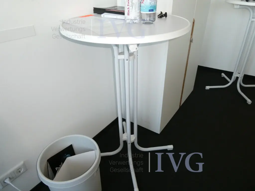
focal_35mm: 24
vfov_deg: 56.8
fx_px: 177
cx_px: 128
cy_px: 96
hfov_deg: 71.6
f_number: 3.3
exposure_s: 1/125
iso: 500
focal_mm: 4.3
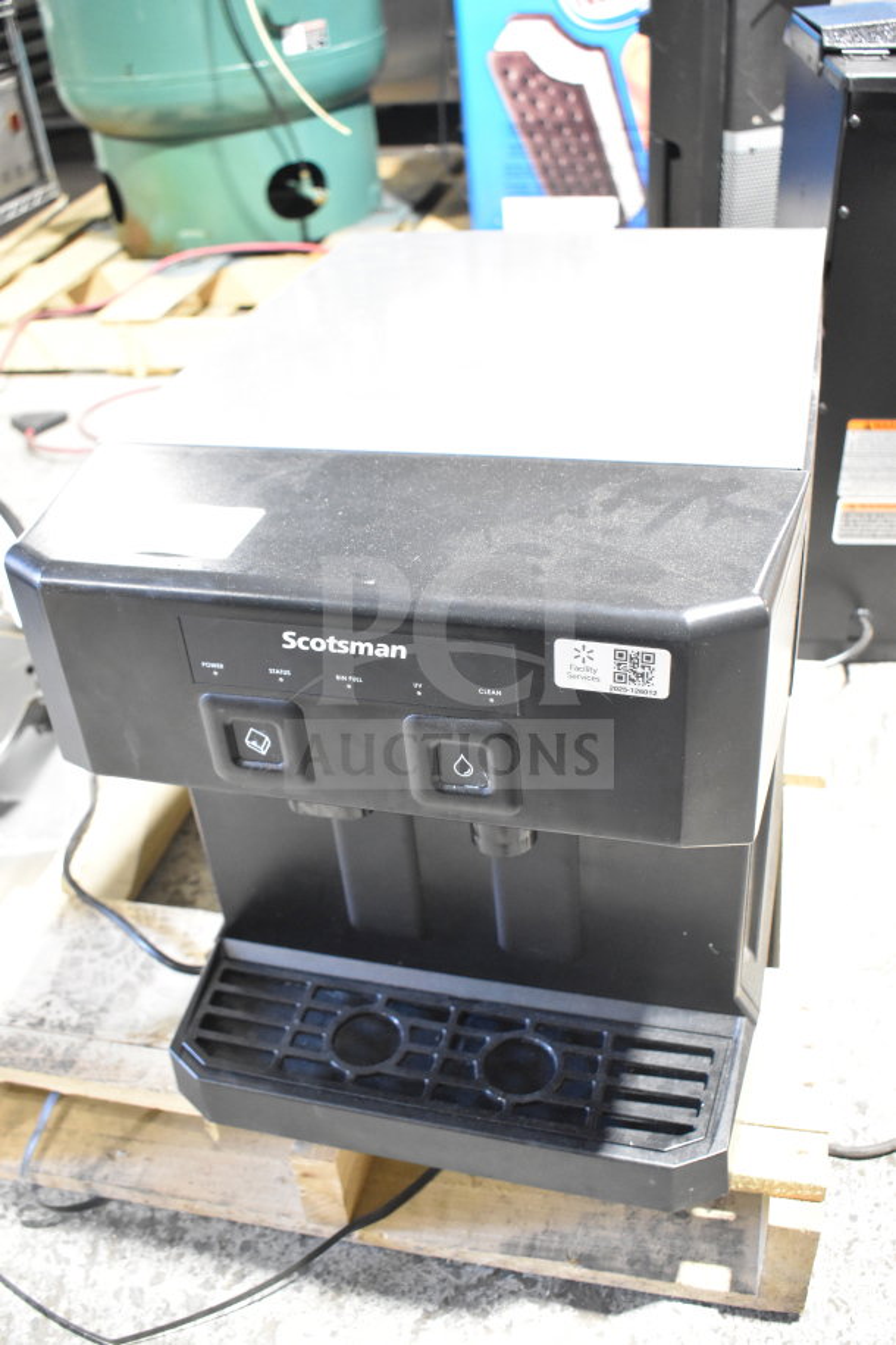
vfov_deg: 57.2
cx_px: 448
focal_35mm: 33
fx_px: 1232
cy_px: 672
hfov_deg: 40.0
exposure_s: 1/40
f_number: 3.8
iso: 3200
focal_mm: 22
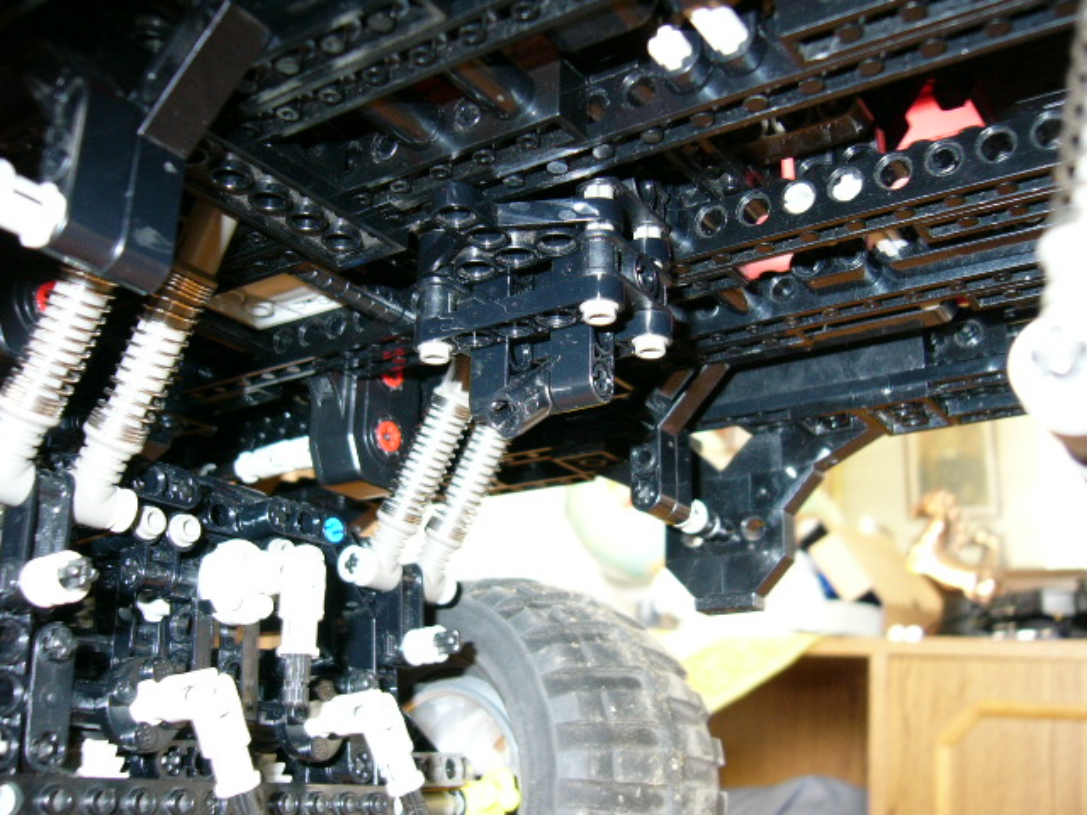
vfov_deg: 40.7
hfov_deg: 52.6
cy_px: 408
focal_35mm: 35
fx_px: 1099
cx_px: 544
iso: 100
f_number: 2.8
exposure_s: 1/2.5
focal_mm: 5.8
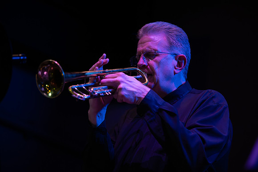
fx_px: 788
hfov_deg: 18.6
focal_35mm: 110
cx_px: 129
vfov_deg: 12.5
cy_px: 86
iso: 6400
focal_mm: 110
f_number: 2.8
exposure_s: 1/250
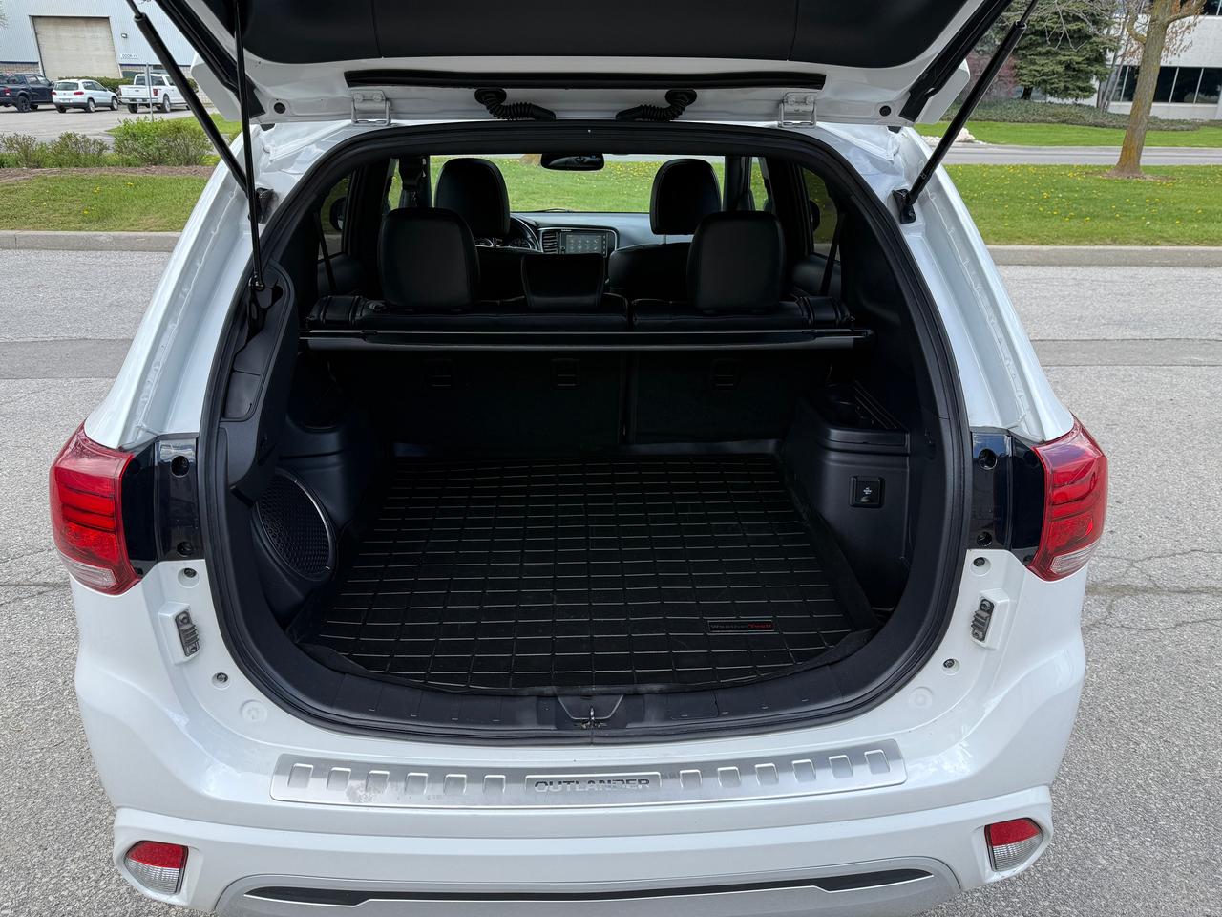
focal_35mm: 24
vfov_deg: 56.8
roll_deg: -1.7
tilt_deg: -22.6
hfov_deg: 71.6
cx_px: 611
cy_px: 458
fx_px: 847
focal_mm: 6.76
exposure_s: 1/943
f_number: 1.78
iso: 80
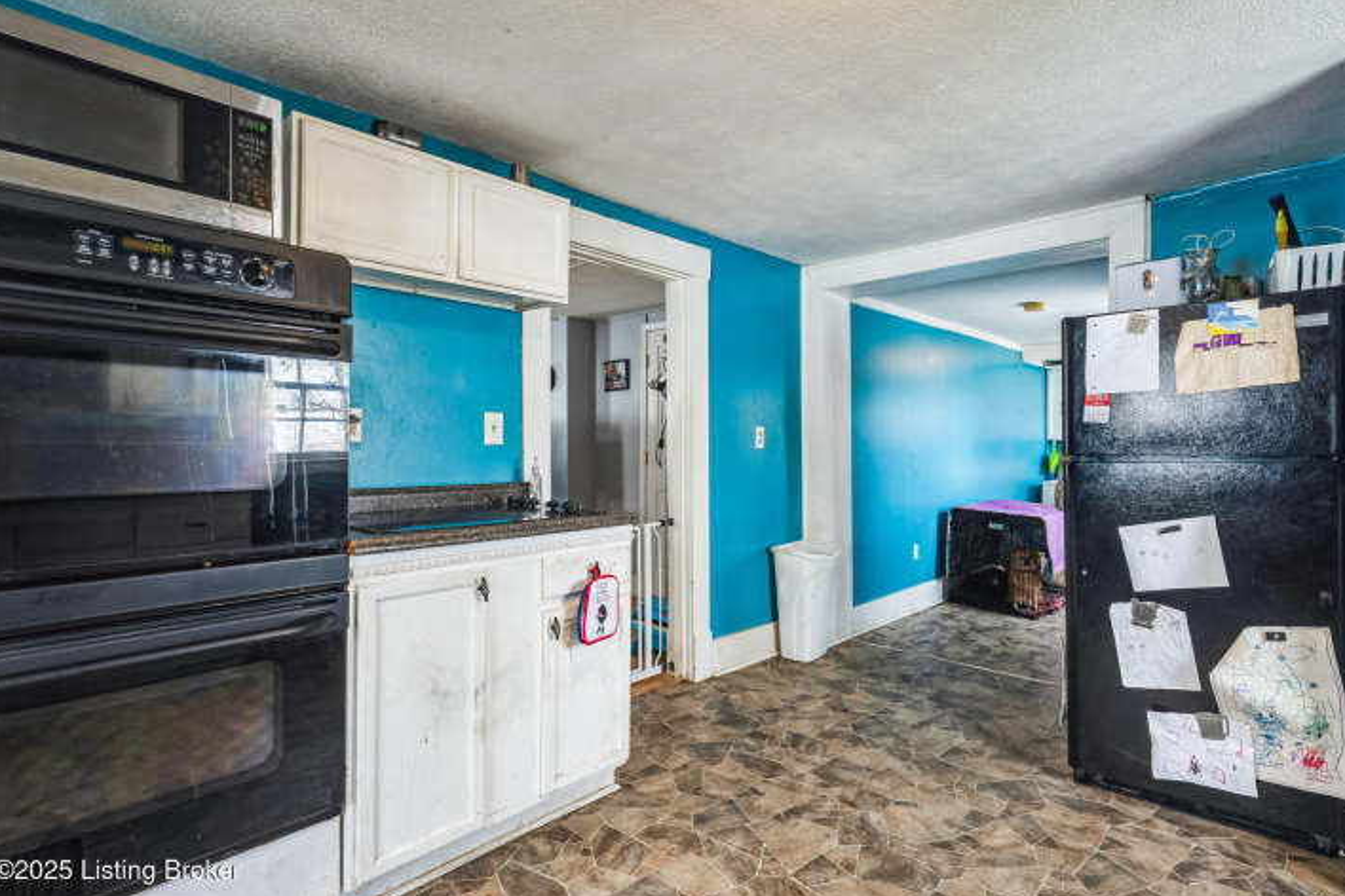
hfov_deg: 89.9
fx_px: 672
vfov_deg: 67.4
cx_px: 703
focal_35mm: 18
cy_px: 439
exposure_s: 1/10
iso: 200
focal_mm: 17
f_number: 8
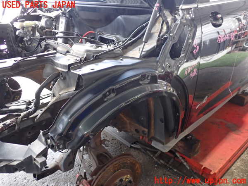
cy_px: 93
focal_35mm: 30
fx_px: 215
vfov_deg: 46.8
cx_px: 124
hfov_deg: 60.0
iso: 500
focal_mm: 5.4
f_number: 2.3
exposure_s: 1/30
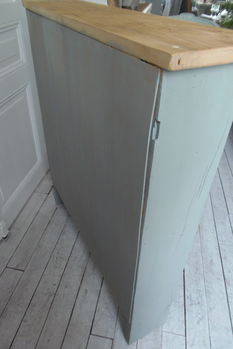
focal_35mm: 25
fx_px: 243
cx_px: 104
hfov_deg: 51.2
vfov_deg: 71.5
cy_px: 175
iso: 200
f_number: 2.9
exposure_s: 1/30
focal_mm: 4.3
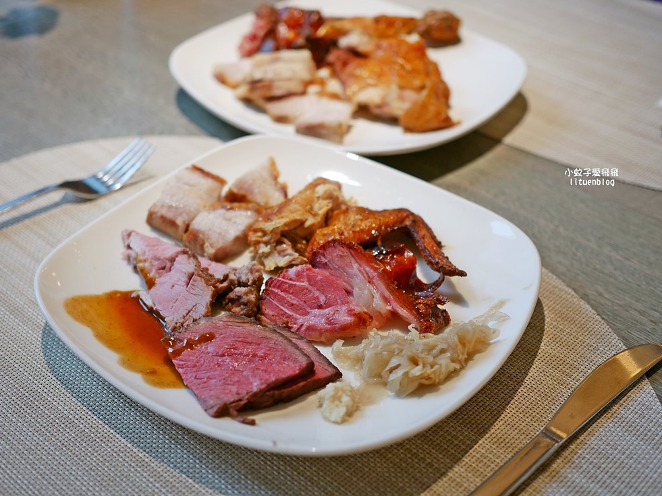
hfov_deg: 37.5
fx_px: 975
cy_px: 244
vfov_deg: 28.6
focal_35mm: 51
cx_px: 331
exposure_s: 1/60
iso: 320
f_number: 1.8
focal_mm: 25
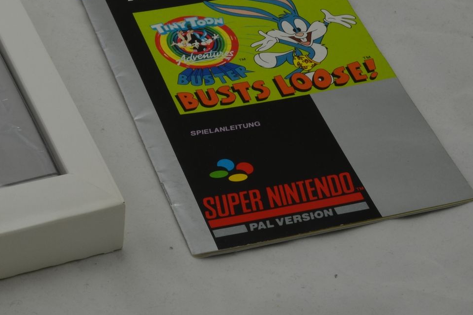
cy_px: 90
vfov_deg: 12.2
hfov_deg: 18.0
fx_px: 1471
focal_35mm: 112
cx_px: 62
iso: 100
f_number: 20
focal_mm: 40
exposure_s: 1/4
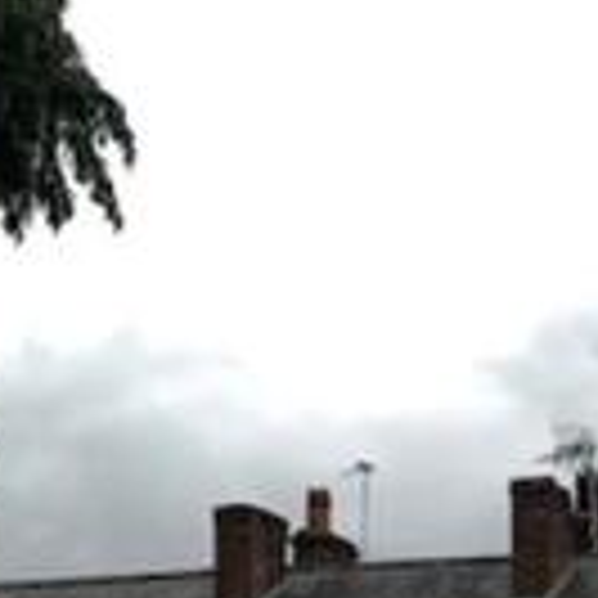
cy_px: 780
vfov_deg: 16.3
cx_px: 740
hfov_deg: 16.4
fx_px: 1974
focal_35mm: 101
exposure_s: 1/3521
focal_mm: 4.25
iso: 50
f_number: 1.8
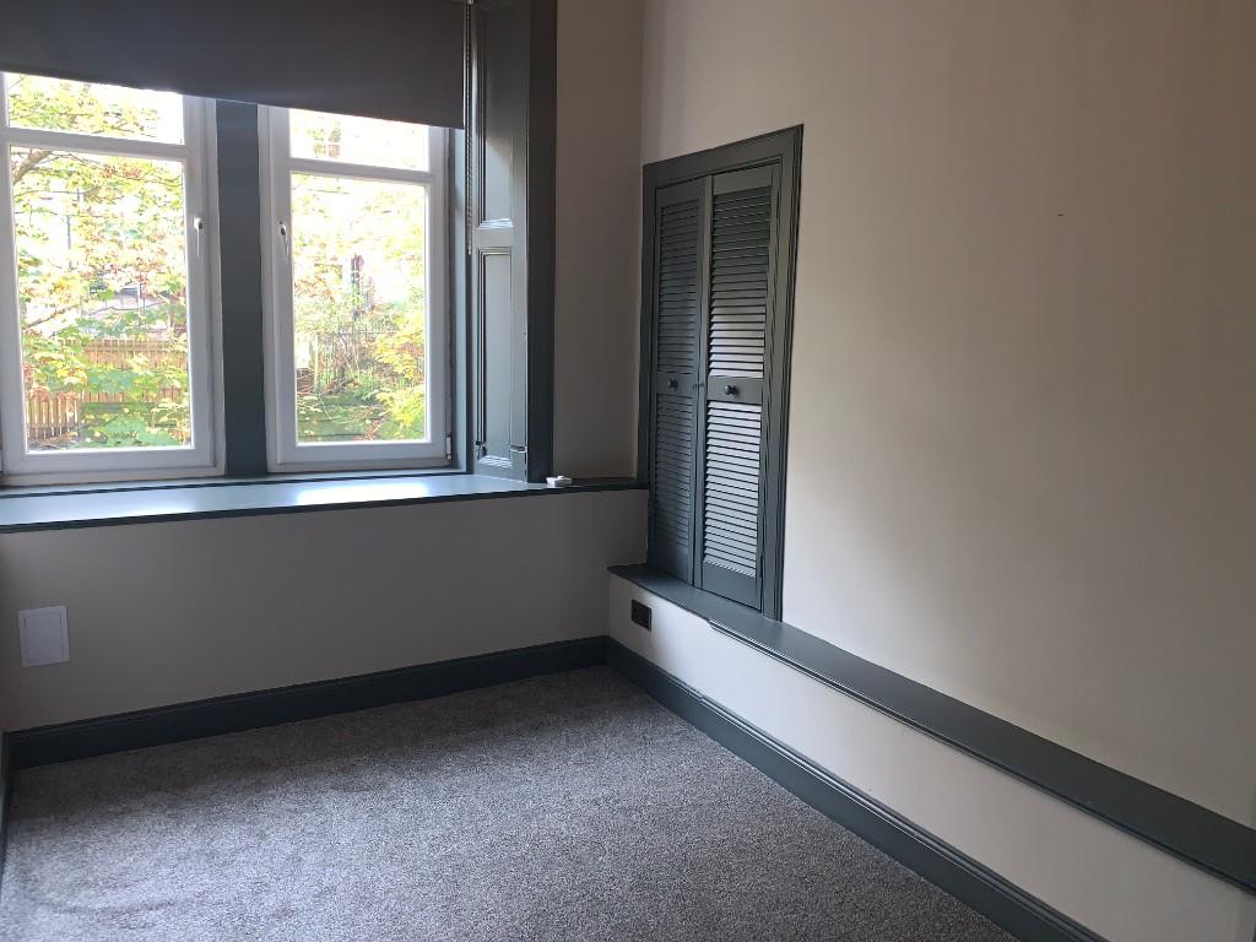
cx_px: 628
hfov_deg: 67.3
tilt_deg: -8.4
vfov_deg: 53.1
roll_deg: -0.5
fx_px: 943
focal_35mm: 26
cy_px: 471
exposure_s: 1/17
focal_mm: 4.25
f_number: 1.8
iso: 32
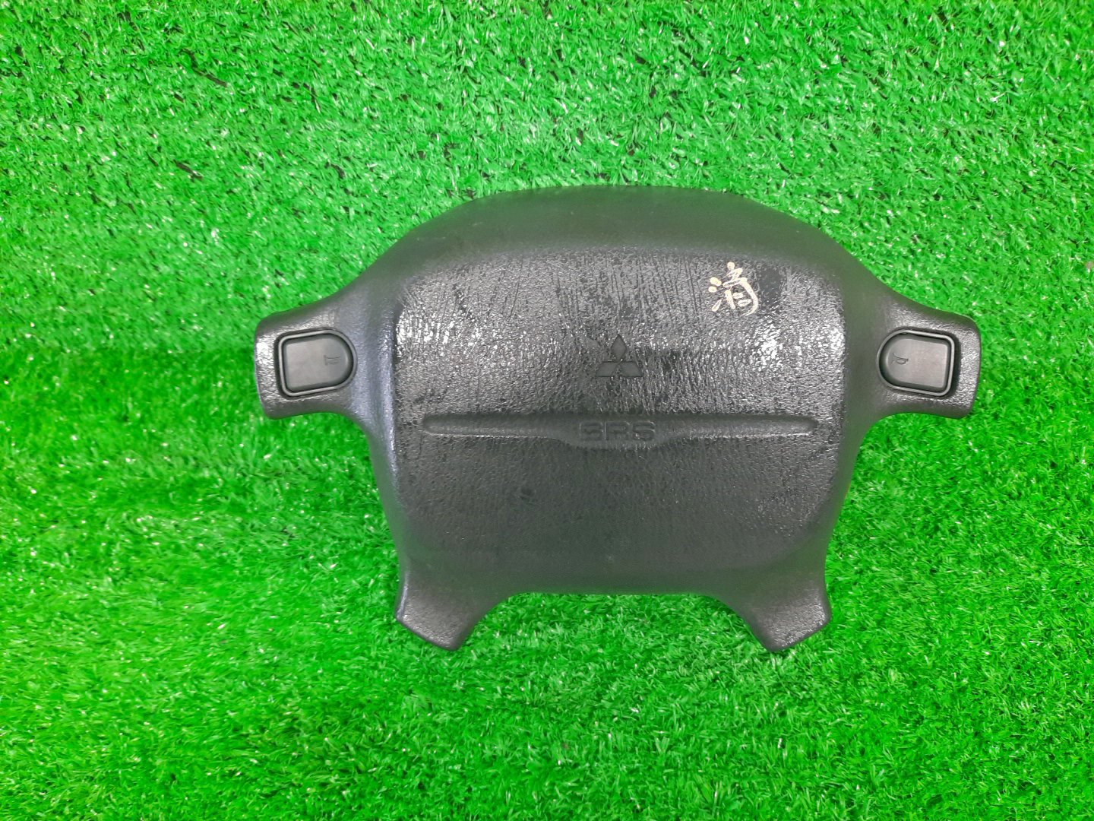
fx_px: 790
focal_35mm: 25
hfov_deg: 69.4
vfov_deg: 54.9
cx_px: 547
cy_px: 410
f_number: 2
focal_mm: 4.6
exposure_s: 1/50
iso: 298
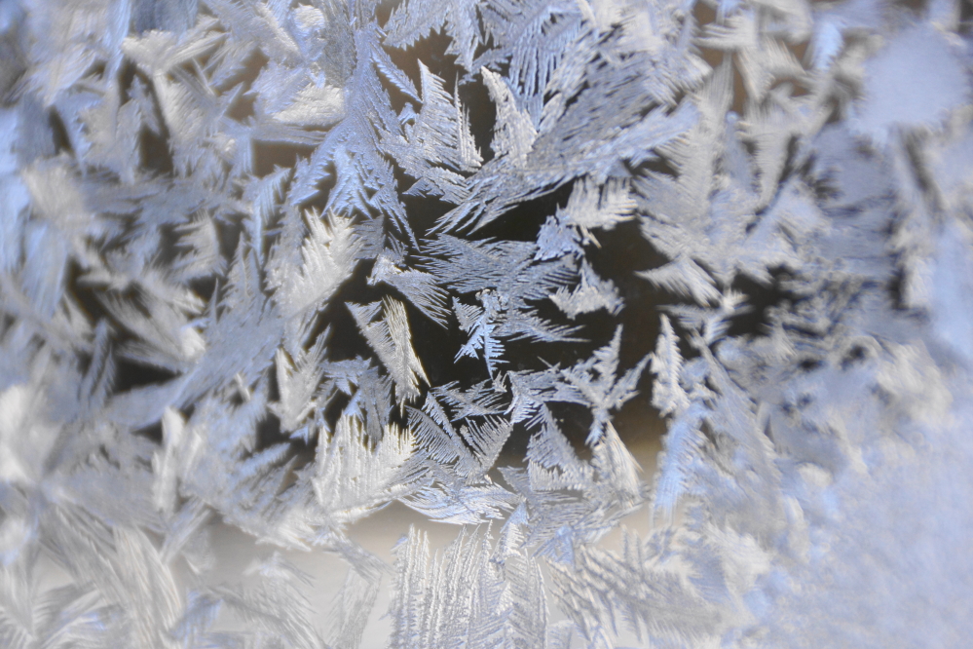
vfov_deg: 5.7
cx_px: 486
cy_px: 324
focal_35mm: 240
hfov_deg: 8.6
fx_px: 6486
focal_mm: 160
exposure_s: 1/250
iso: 200
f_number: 6.3
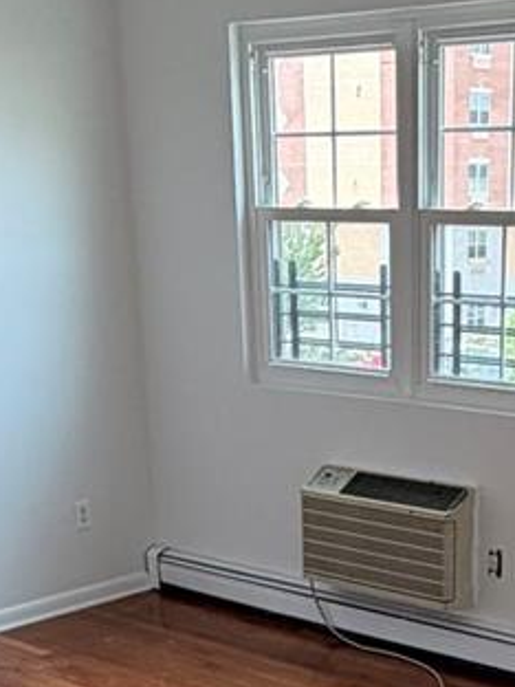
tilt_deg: -23.9
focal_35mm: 69
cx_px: 409
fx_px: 1369
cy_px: 749
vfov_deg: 26.1
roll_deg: -0.6
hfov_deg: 21.1
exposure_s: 1/121
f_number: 2.2
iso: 125
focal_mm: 2.22
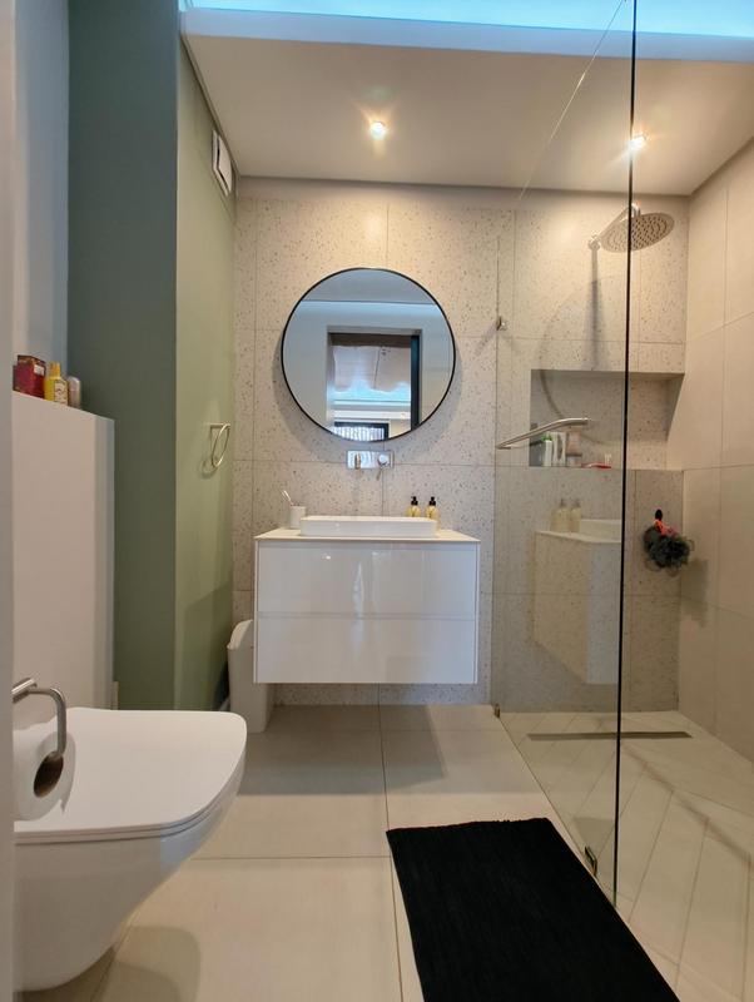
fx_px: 406
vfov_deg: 102.0
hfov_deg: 85.8
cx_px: 377
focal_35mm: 14
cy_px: 501
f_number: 2.2
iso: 800
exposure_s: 1/50
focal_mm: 2.15
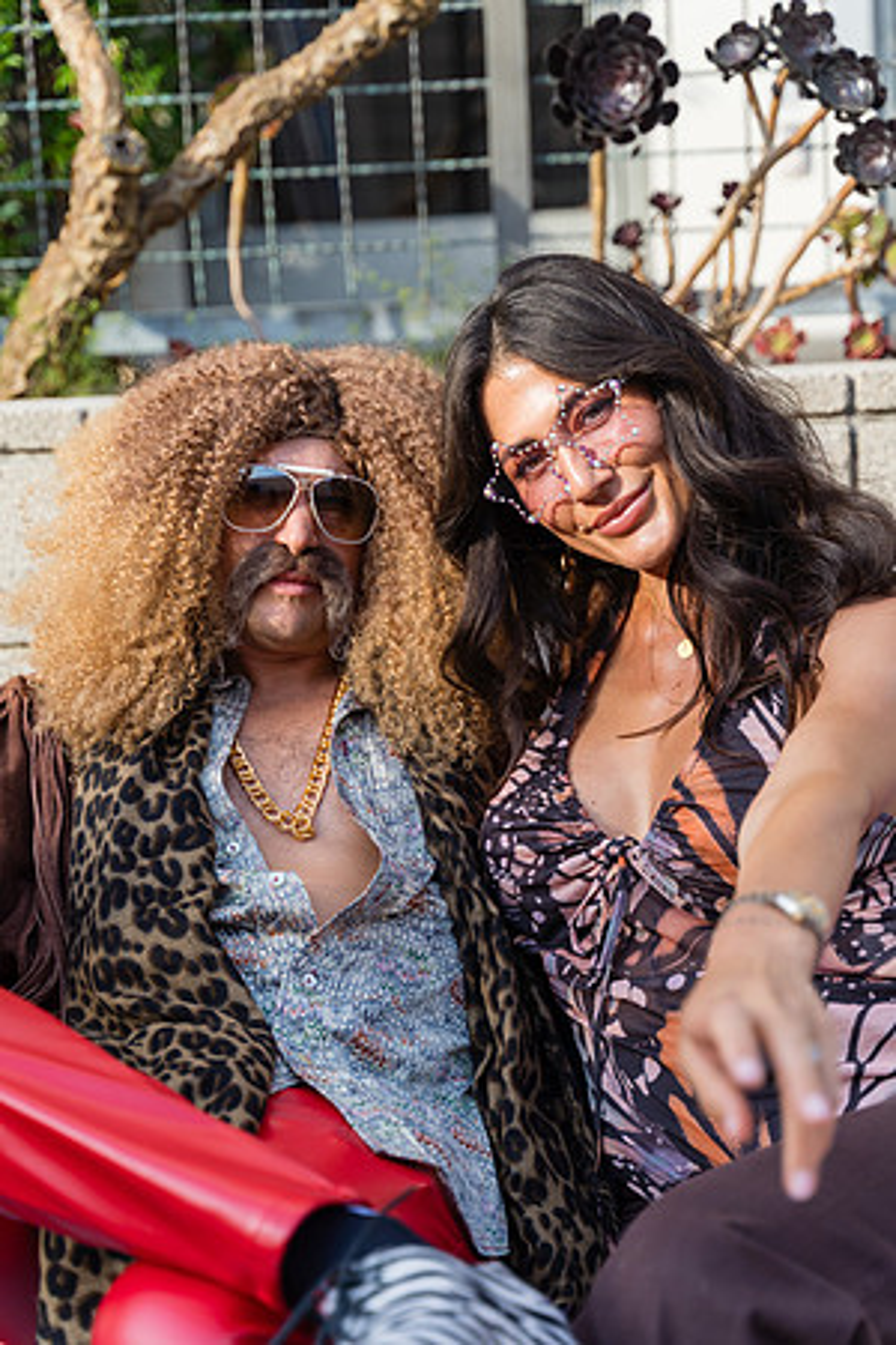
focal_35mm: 57
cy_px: 672
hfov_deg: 23.8
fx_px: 2128
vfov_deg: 35.1
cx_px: 448
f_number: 2.8
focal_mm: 57
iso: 100
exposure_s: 1/320
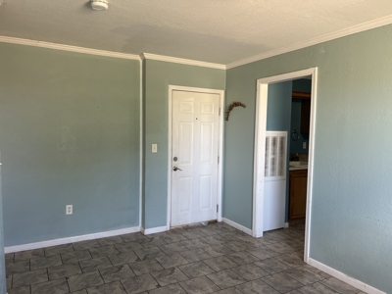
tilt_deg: -5.1
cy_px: 147
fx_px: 294
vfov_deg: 53.1
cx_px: 196
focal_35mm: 26
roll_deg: -0.4
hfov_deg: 67.3
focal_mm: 5.7
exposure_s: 1/121
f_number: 1.5
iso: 125
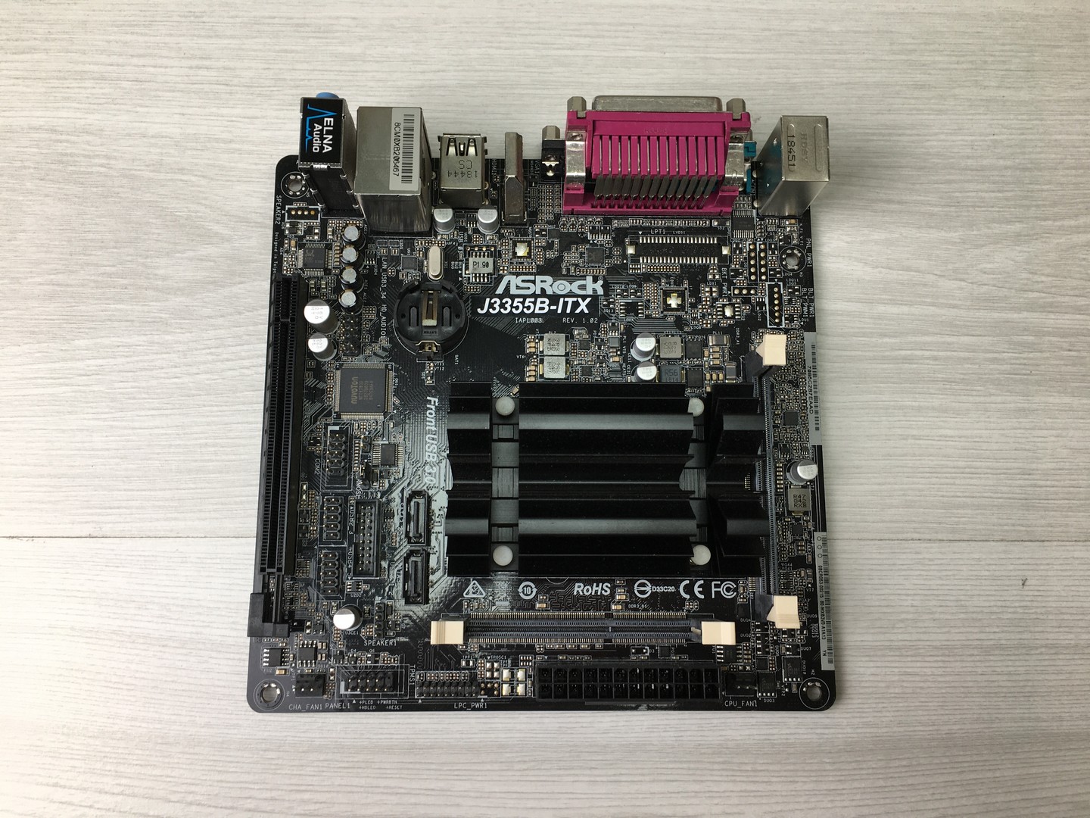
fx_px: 913
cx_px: 545
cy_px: 409
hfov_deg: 61.7
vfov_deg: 48.2
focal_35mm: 29
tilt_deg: -79.1
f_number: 2.2
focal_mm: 4.15
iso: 25
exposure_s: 1/50
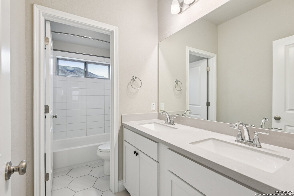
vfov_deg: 73.8
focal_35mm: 16
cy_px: 98
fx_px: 131
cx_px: 147
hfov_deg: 96.7
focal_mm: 16
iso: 500
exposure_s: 1/15
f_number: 8
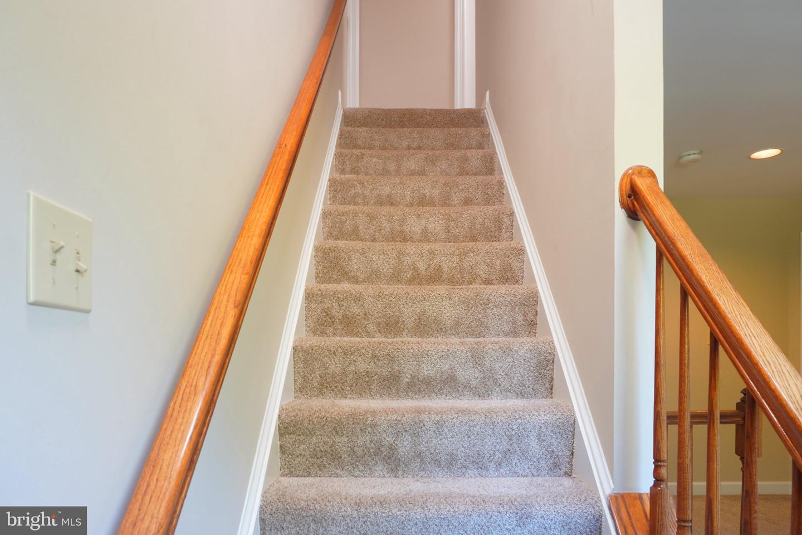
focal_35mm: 24
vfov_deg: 53.1
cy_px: 268
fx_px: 535
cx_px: 401
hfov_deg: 73.7
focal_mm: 16
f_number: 7.1
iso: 100
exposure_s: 1/1.25
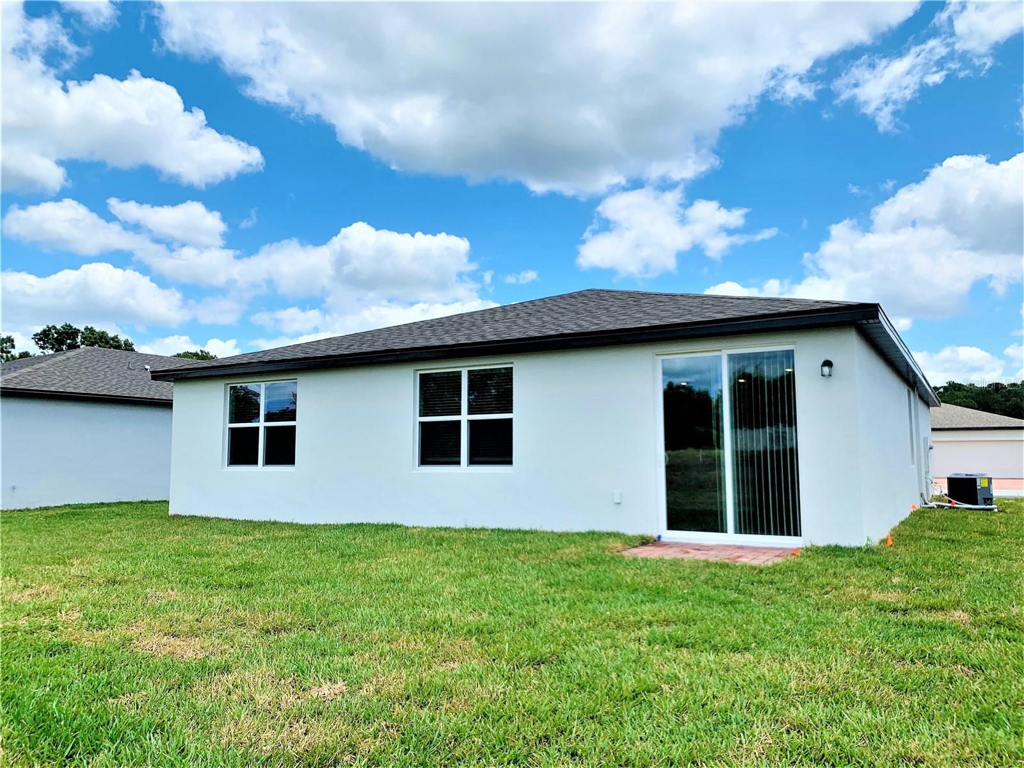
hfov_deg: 67.3
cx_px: 512
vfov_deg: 53.1
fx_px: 769
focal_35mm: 26
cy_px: 384
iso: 25
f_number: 1.8
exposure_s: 1/3185
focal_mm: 4.25
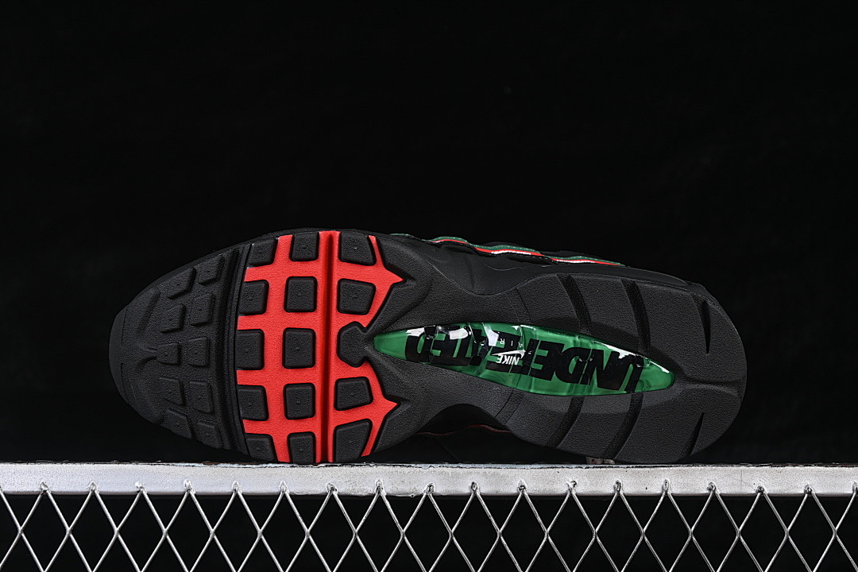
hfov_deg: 27.0
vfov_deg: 18.2
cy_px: 286
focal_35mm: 75
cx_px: 429
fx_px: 1787
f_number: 6.3
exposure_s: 1/60
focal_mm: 50
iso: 160
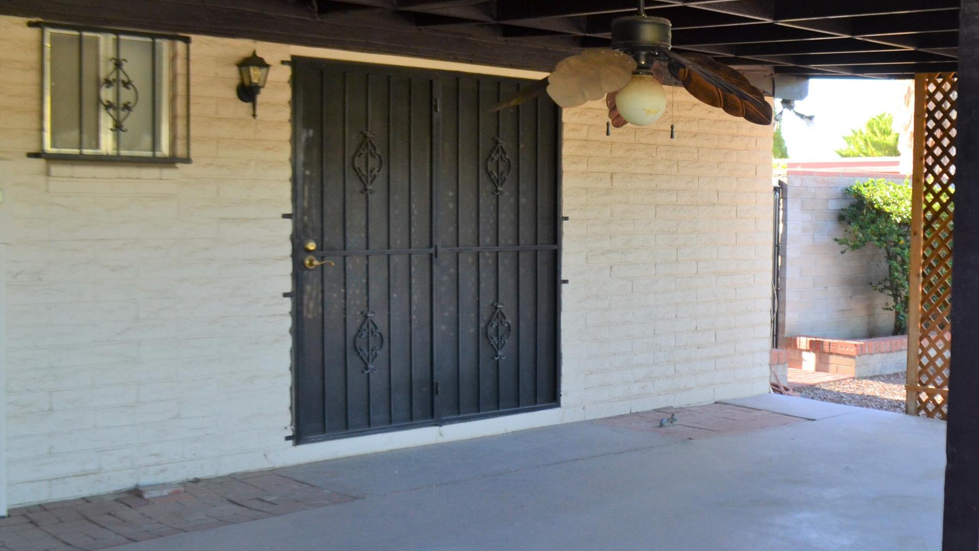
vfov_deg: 26.5
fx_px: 1168
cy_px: 285
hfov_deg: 43.8
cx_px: 749
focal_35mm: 45
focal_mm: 18
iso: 400
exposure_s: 1/60
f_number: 8
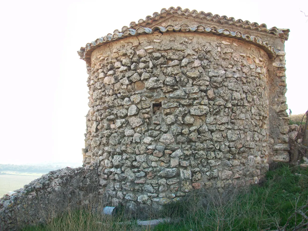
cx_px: 154
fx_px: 285
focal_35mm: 32
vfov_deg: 44.2
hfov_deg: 56.8
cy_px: 116
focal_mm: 5.7
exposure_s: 1/200
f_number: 2.8
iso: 64
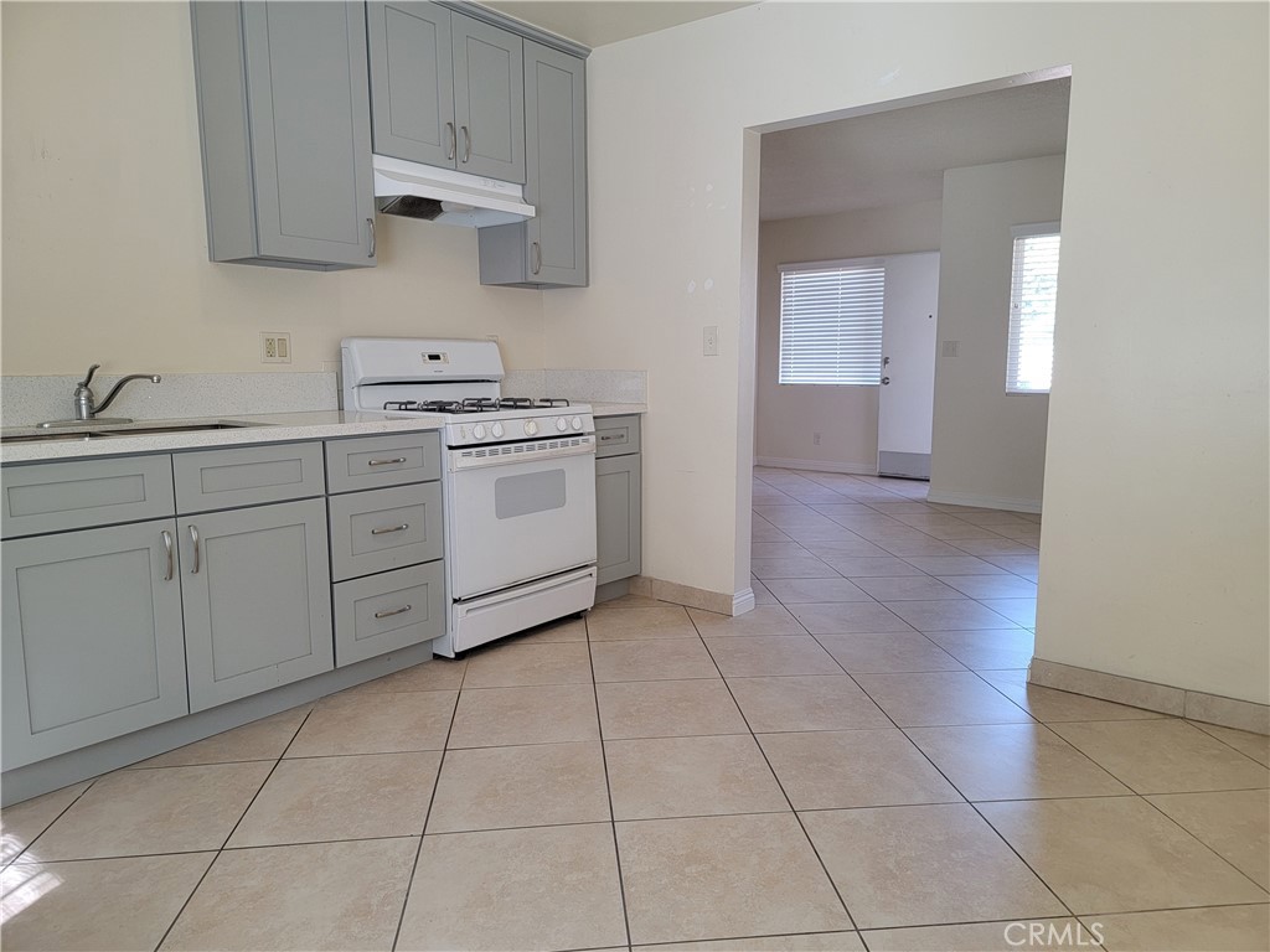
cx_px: 635
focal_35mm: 24
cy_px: 476
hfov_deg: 71.6
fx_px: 881
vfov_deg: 56.8
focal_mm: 6.7
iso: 160
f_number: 1.8
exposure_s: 1/120
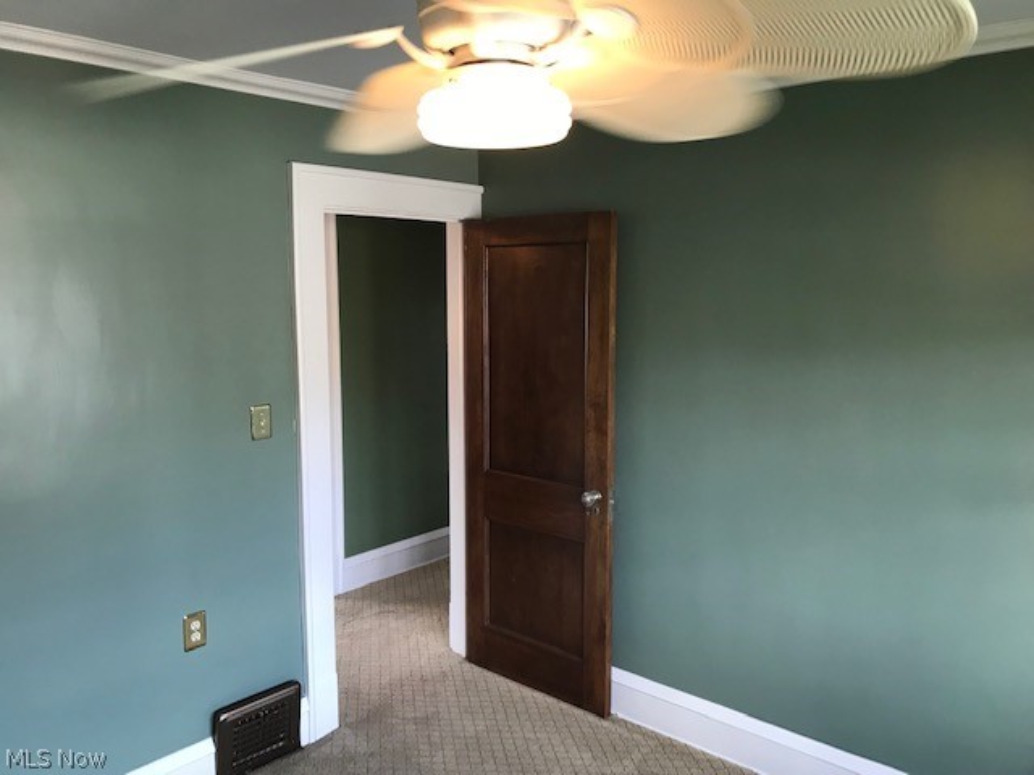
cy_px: 388
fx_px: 836
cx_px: 517
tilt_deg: -4.6
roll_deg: +0.7
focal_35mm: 28
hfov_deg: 63.4
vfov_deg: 49.7
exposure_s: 1/24
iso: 40
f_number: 1.8
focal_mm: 3.99
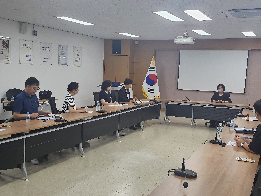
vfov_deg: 35.1
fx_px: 309
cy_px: 112
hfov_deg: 45.7
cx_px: 113
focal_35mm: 41
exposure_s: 1/120
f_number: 1.8
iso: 80
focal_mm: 5
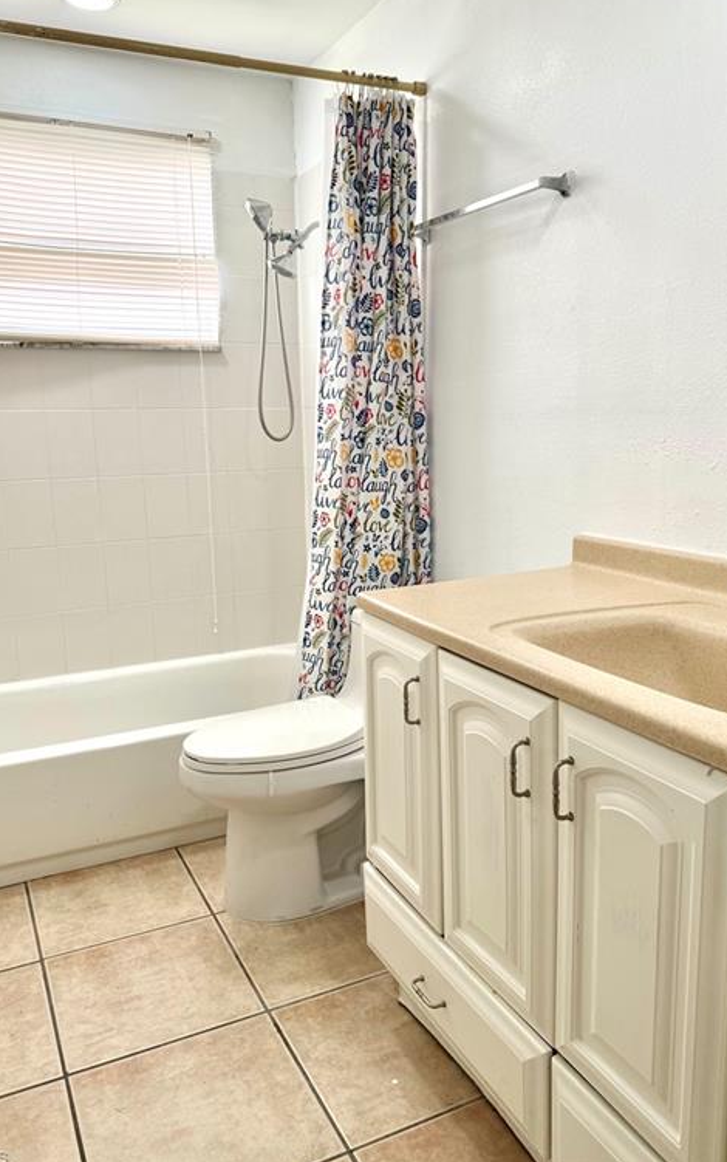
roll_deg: -1.2
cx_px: 367
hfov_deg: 47.6
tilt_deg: -10.8
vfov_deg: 70.4
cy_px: 574
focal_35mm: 26
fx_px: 823
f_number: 1.78
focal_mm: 6.76
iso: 125
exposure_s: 1/243
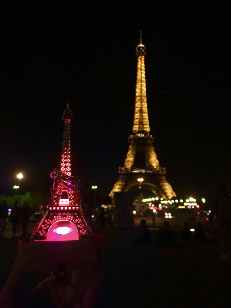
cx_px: 116
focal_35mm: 29
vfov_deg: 61.7
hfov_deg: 48.2
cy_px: 154
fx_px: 258
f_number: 2.2
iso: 200
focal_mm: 4.15
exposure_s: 1/25
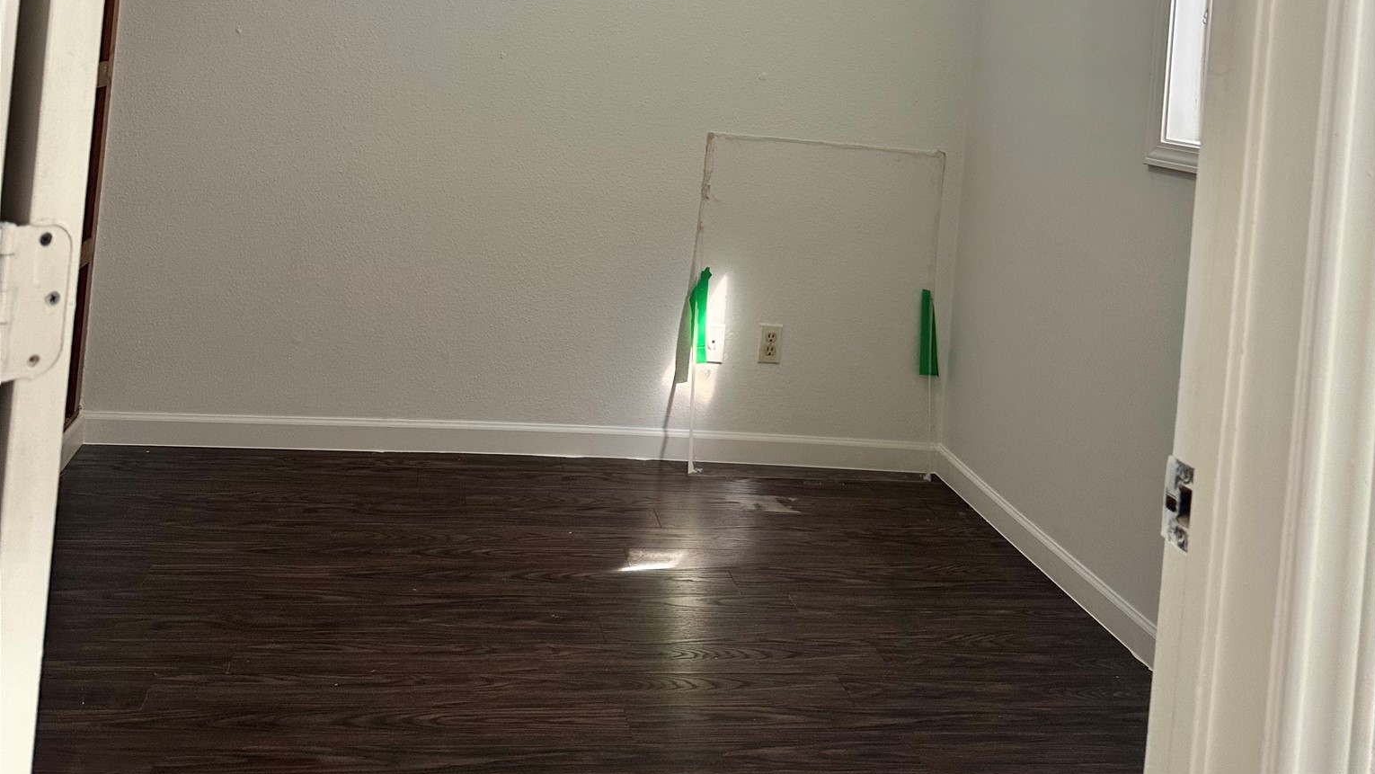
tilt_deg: +1.5
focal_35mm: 35
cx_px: 689
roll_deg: -5.9
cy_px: 14
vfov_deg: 31.4
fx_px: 1276
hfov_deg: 56.6
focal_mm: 6.86
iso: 160
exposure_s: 1/60
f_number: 1.78
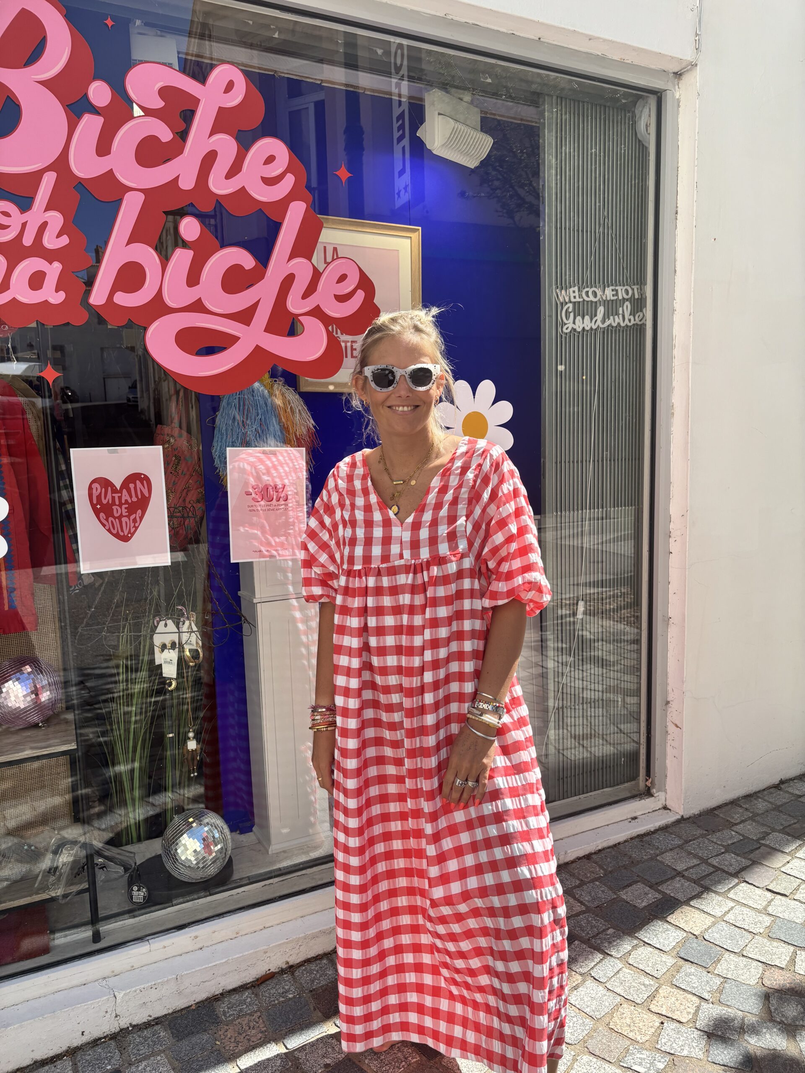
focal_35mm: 26
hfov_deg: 53.1
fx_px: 806
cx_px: 402
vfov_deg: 67.3
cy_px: 536
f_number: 1.6
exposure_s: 1/1381
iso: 50
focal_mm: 5.96
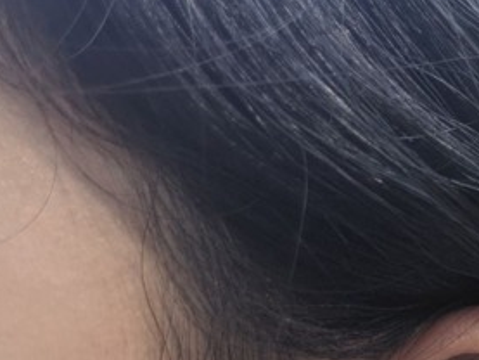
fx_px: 1080
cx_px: 488
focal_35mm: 78
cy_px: 464
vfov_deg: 17.7
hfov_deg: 23.8
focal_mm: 4.44
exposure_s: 1/460
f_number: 1.8
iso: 55
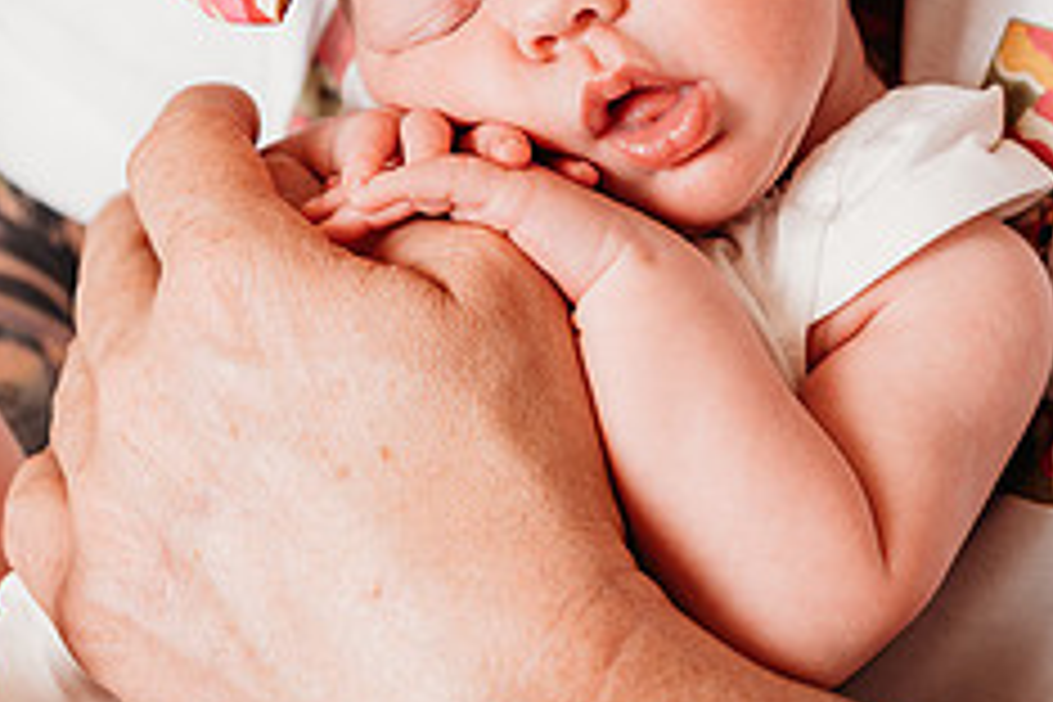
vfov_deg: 9.5
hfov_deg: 14.3
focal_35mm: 144
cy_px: -20
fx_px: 4212
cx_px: 526
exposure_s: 1/200
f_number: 4.5
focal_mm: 58
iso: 125
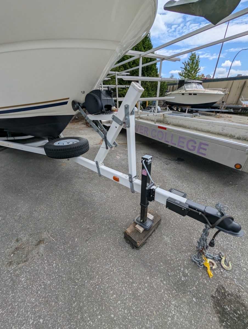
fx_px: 114
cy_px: 164
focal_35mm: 12
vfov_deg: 110.4
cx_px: 124
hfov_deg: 94.7
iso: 49
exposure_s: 1/4673
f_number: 1.7
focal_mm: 2.02
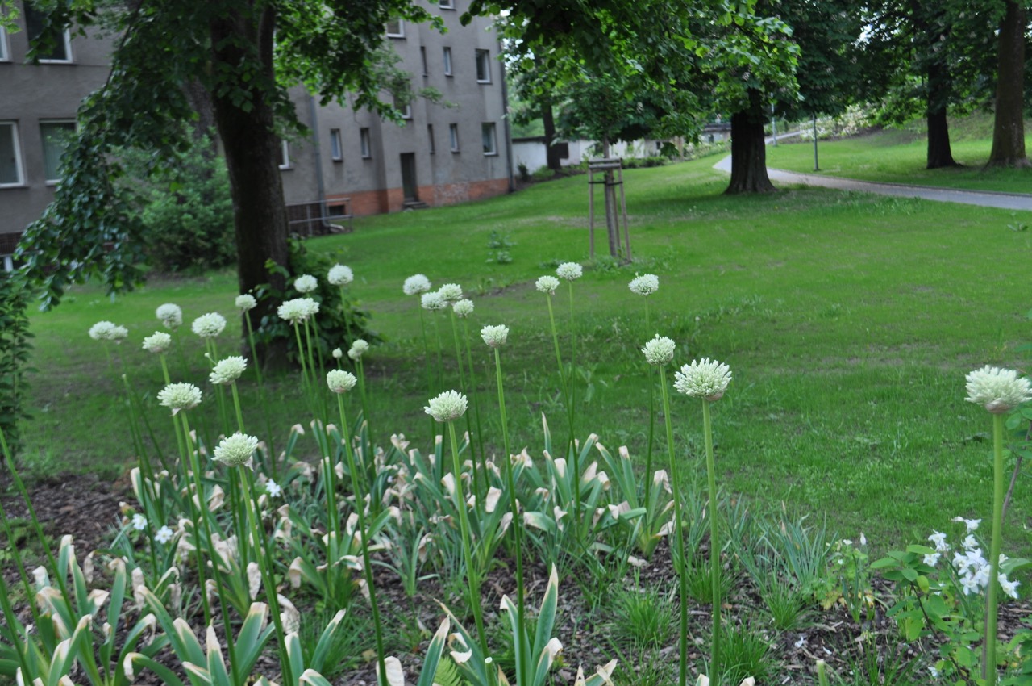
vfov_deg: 31.8
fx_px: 1202
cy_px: 343
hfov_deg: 46.5
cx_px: 516
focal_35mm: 42
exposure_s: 1/125
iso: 200
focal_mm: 28
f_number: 5.6
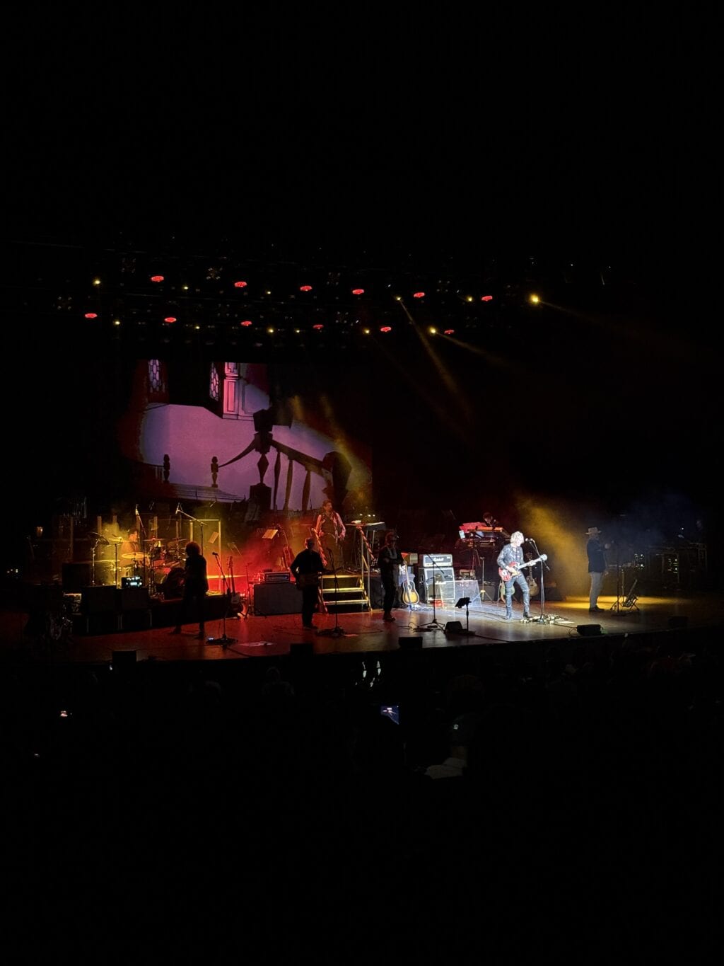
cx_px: 362
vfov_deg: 39.7
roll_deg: +0.6
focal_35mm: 48
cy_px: 483
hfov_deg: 30.3
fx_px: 1338
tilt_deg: -0.7
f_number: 1.78
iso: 640
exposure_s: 1/22
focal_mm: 6.76
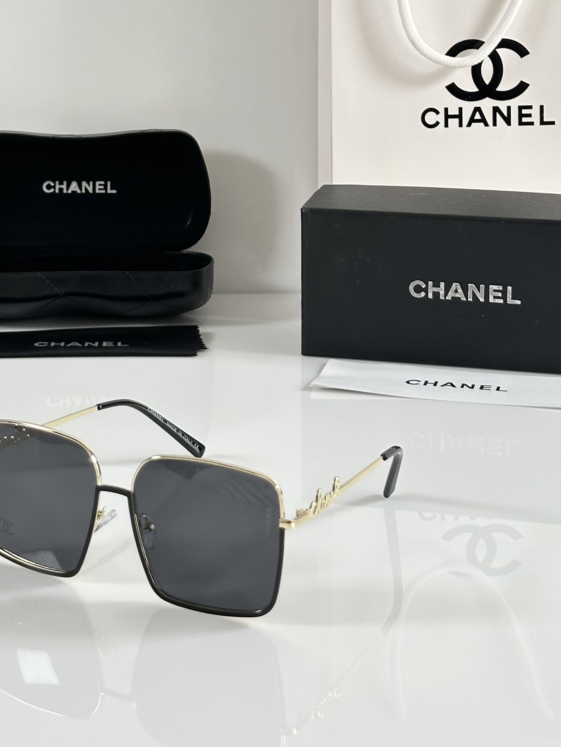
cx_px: 167
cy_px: 142
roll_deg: +0.7
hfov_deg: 17.5
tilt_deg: -8.4
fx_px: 1815
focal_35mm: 84
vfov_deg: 22.9
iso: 80
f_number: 1.78
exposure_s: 1/121
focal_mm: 6.86
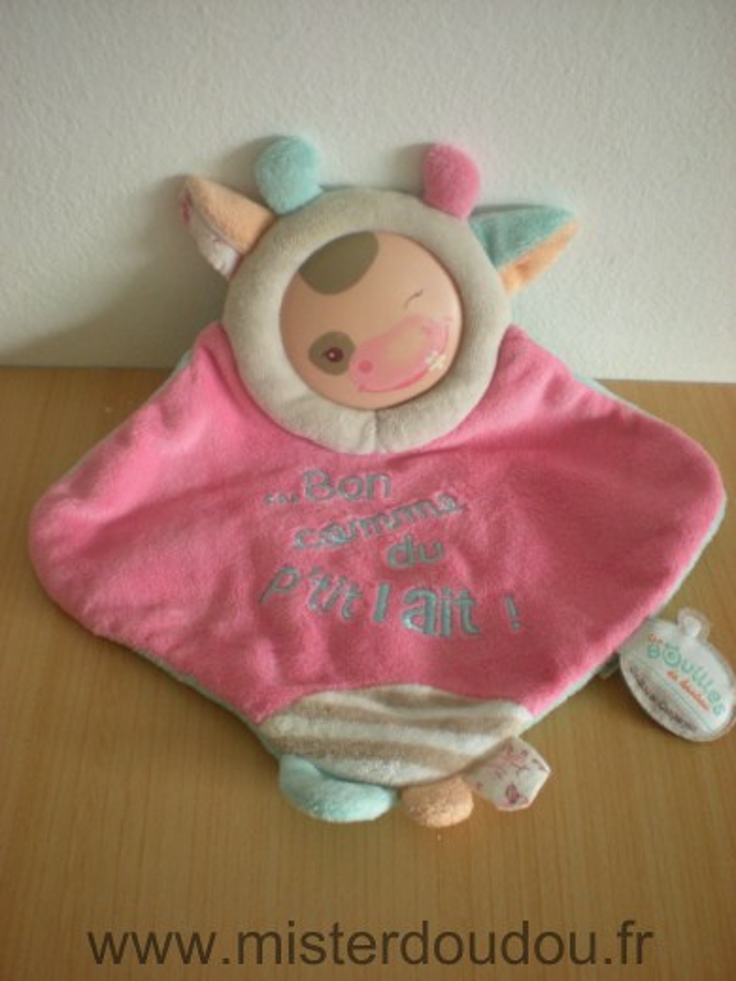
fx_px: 1077
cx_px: 368
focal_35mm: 38
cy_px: 490
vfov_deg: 49.0
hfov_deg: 37.7
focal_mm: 6.3
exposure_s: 1/42.7
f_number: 3.1
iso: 200
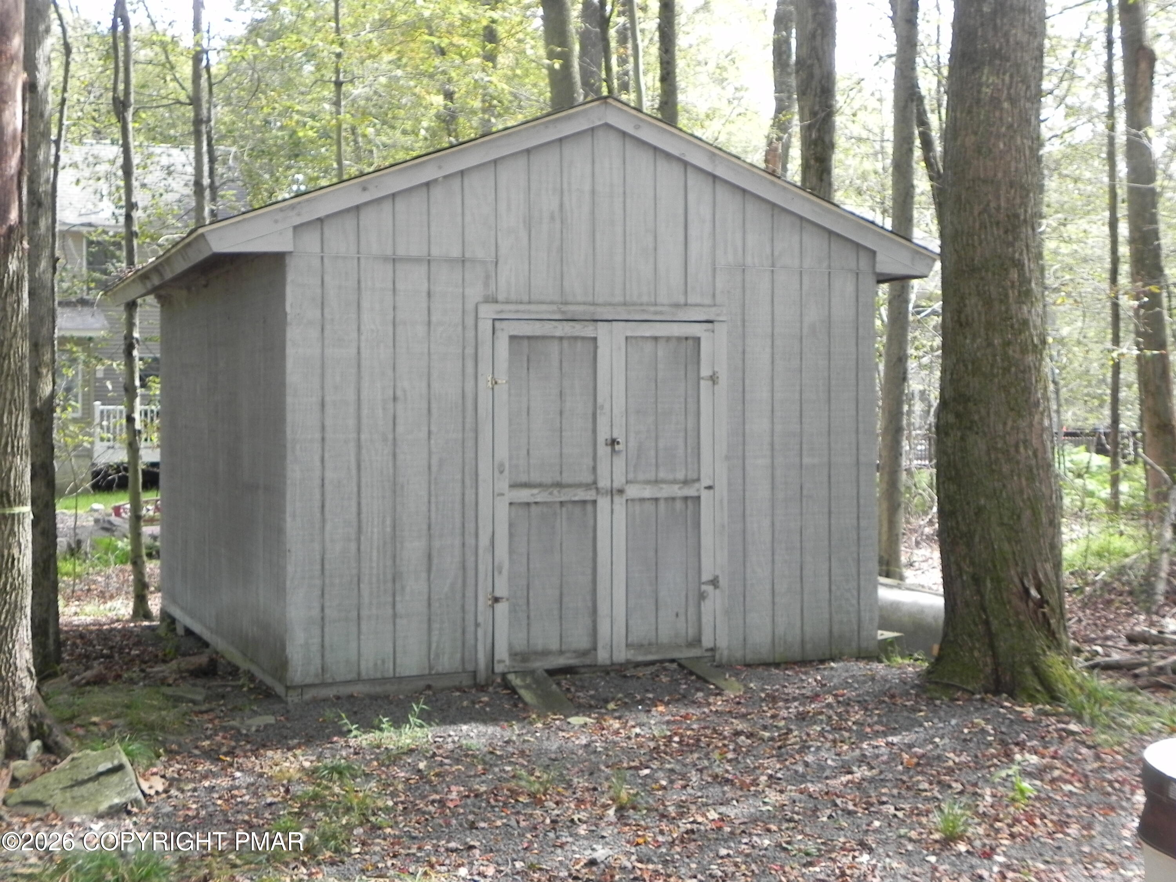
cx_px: 588
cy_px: 441
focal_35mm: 46
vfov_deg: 31.5
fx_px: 1563
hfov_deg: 41.2
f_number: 3.2
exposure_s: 1/98.6
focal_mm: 8.2
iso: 160
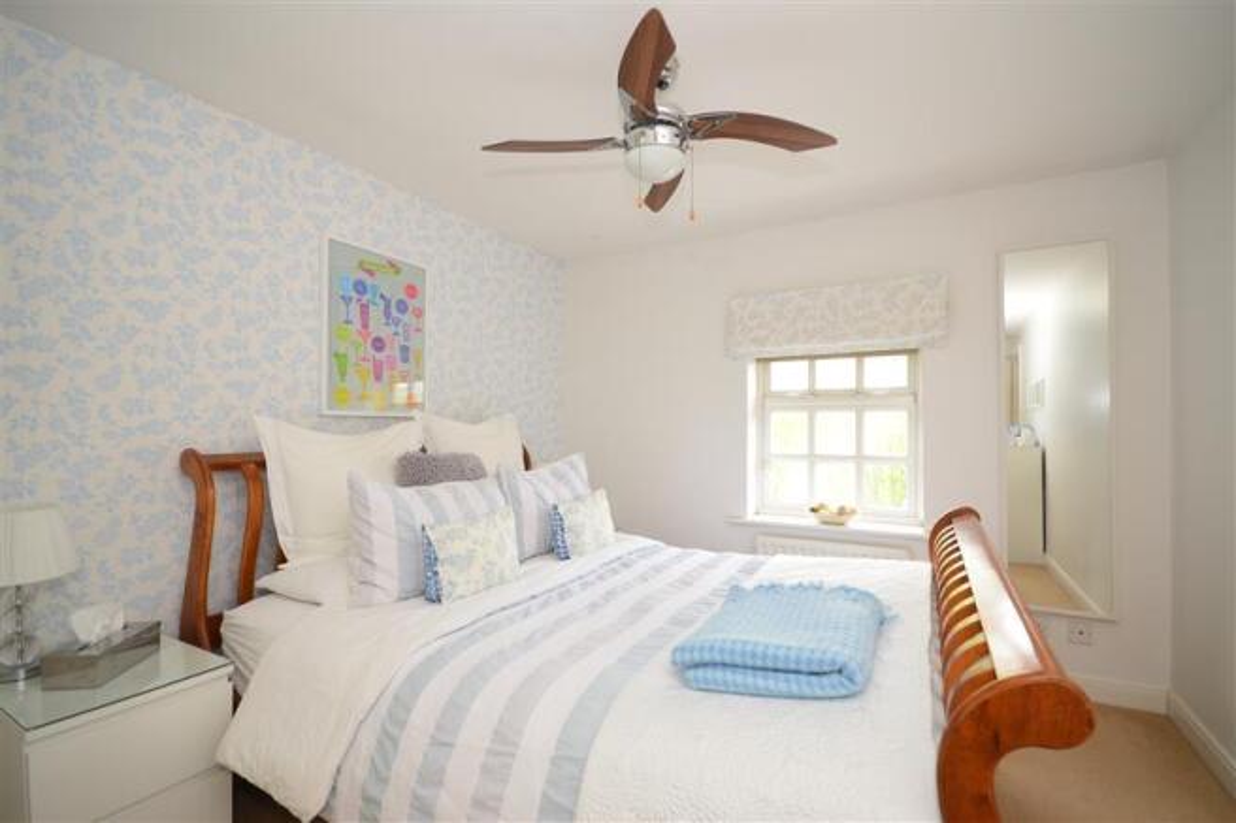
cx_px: 618
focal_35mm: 15
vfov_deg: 77.3
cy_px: 412
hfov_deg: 100.4
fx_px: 515
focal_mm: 10
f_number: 5.6
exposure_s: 1/30
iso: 400
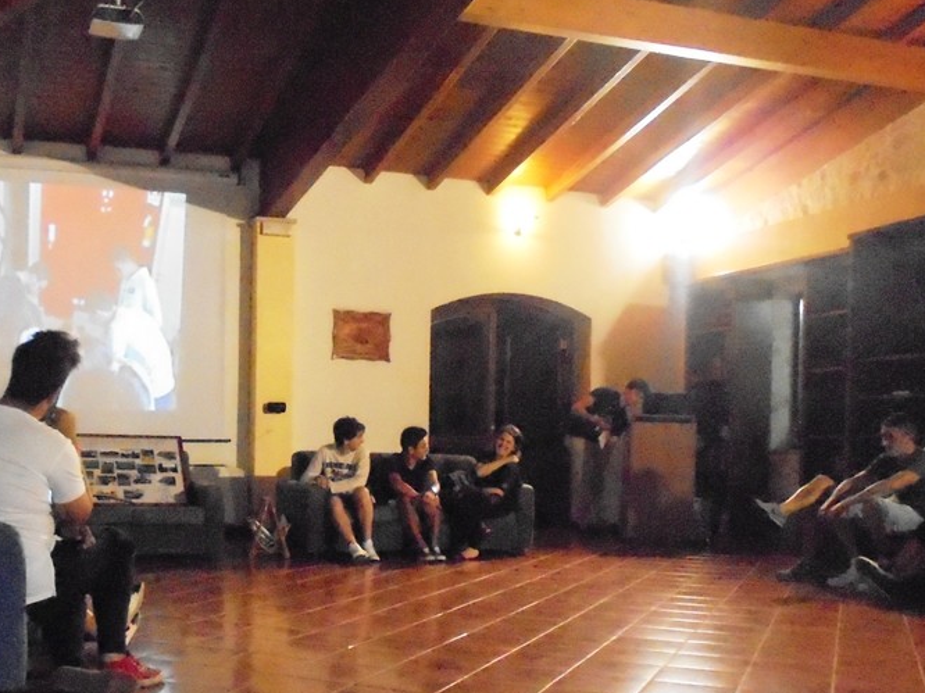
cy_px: 481
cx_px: 292
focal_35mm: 40
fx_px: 1068
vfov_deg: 35.5
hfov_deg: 45.9
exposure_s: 1/30
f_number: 3.5
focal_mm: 4.6
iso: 1600
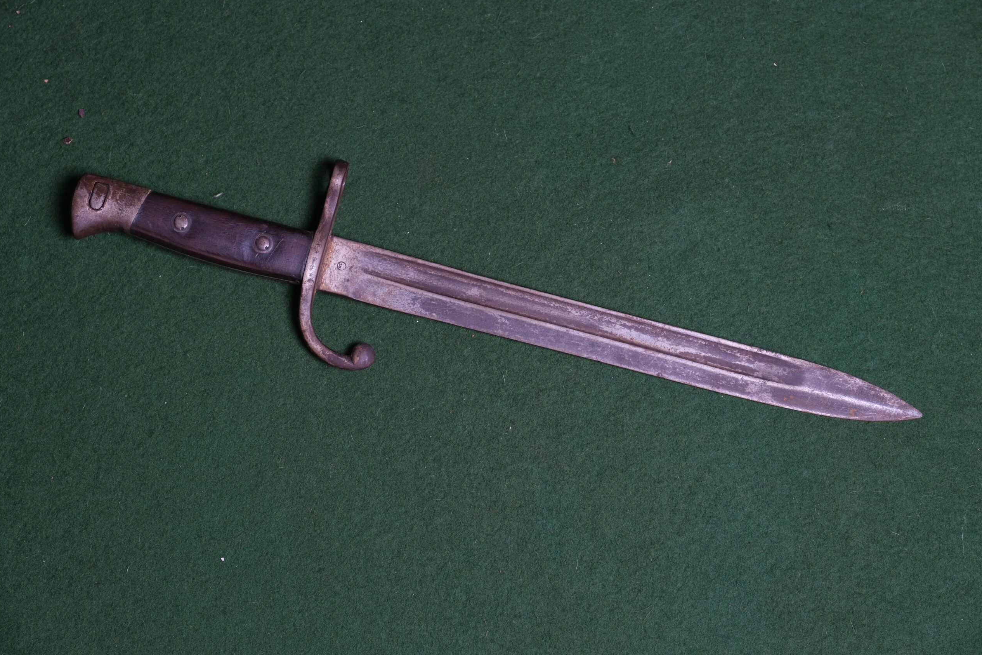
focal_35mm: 84
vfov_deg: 16.3
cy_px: 328
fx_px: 2291
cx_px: 492
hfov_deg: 24.2
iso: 320
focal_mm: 55
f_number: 5
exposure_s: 1/160
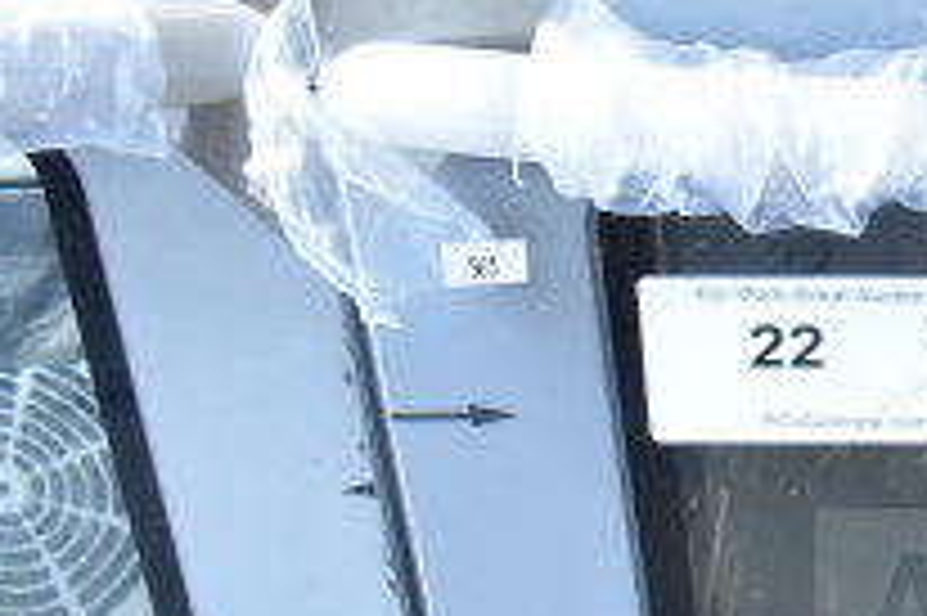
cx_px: 1318
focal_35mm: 80
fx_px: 2058
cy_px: 366
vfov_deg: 17.0
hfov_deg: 21.9
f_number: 6.3
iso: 6400
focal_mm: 18
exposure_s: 1/160
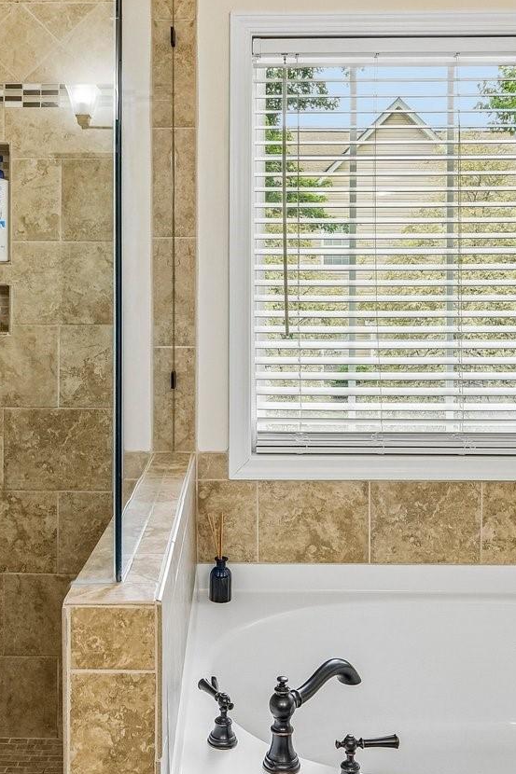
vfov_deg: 51.6
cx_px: 215
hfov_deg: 35.8
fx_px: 796
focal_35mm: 37
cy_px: 315
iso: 400
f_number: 8
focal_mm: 10
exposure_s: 1/15
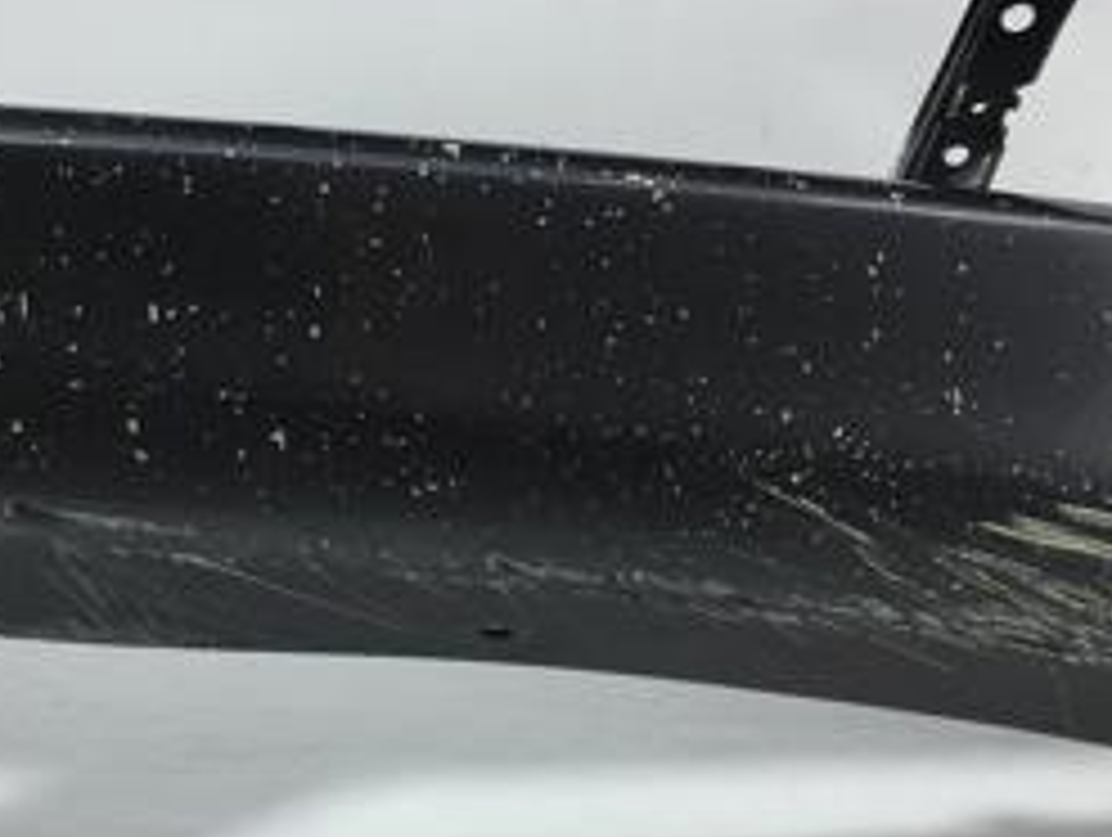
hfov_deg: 25.9
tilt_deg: -20.9
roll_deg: +8.8
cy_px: 450
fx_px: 2413
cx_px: 401
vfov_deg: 19.7
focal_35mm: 75
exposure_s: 1/125
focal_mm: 4.15
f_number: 2.2
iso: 25
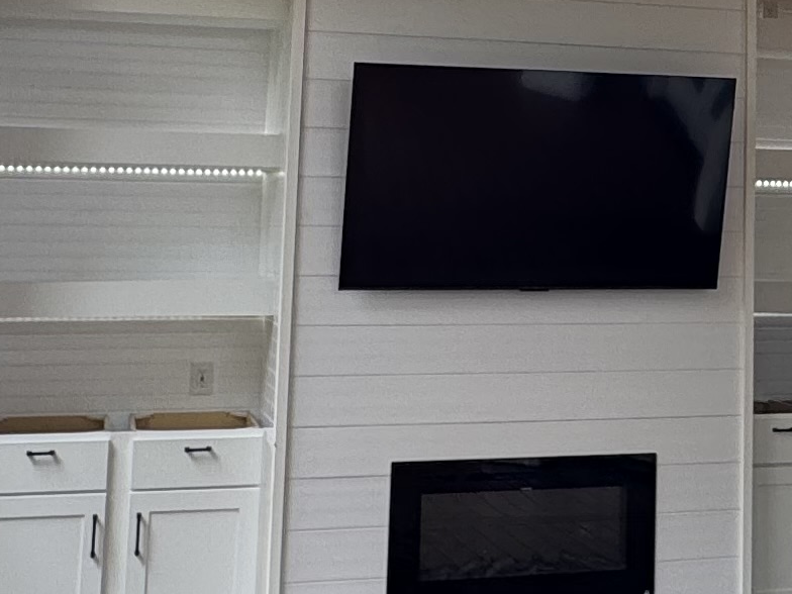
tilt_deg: +7.8
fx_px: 1647
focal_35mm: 72
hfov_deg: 26.3
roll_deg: -0.8
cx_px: 687
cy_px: 28
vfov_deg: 19.9
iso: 40
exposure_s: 1/196
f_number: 2.2
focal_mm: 2.22
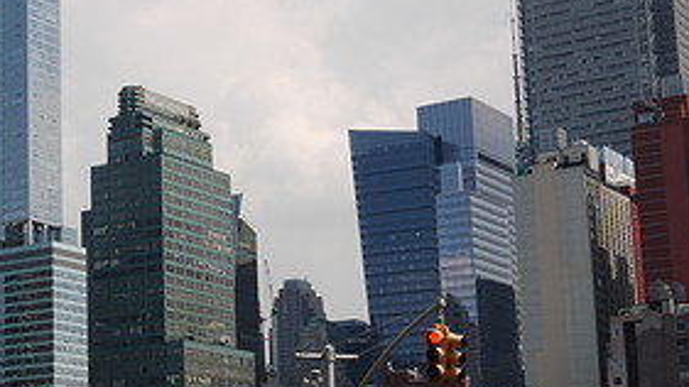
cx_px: 5
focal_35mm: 90
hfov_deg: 22.8
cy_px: 246
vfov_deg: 13.4
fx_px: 1644
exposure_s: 1/125
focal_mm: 20
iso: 100
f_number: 16
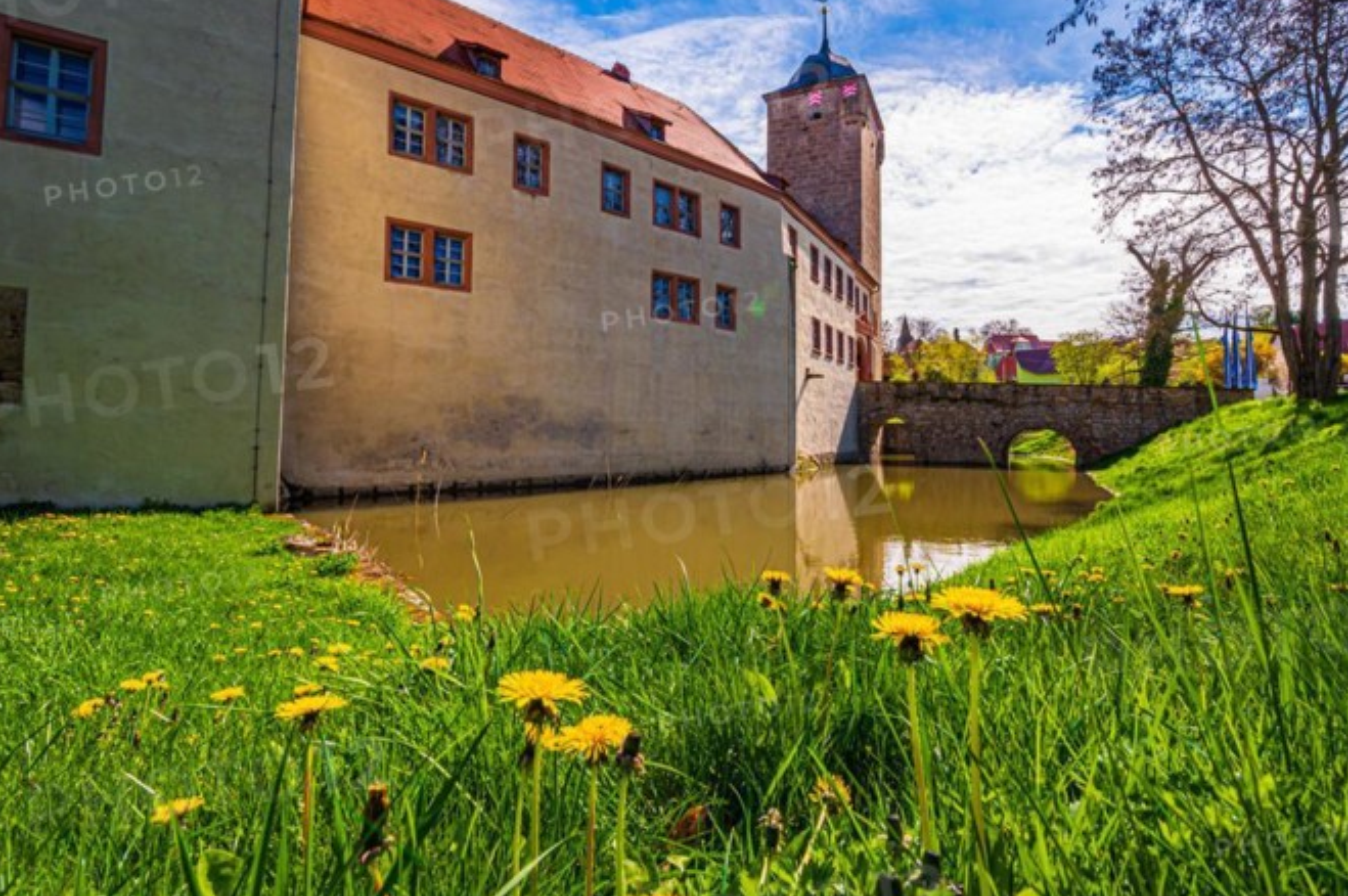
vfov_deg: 70.1
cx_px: 702
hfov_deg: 93.3
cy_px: 395
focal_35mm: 17
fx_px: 636
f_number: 16
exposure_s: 1/80
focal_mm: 14
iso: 100
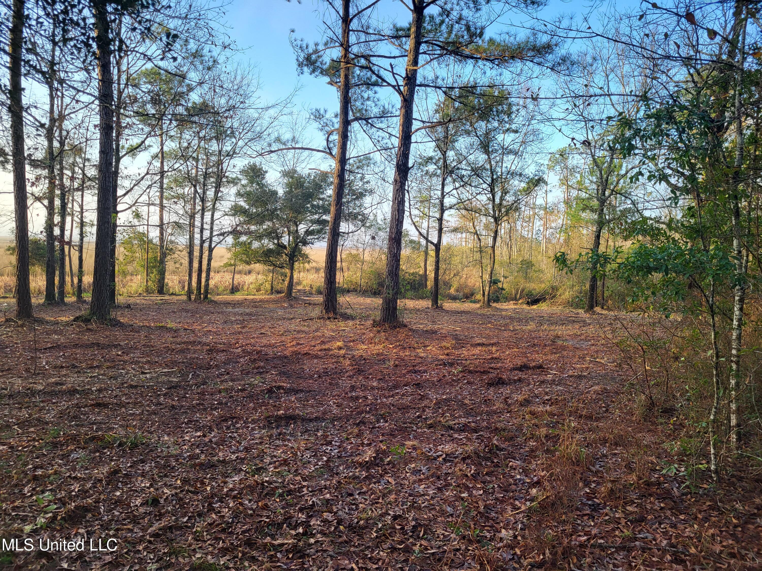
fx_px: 572
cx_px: 381
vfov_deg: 53.1
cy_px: 286
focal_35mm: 26
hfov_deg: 67.3
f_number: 1.8
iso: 40
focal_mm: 5.4
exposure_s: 1/319
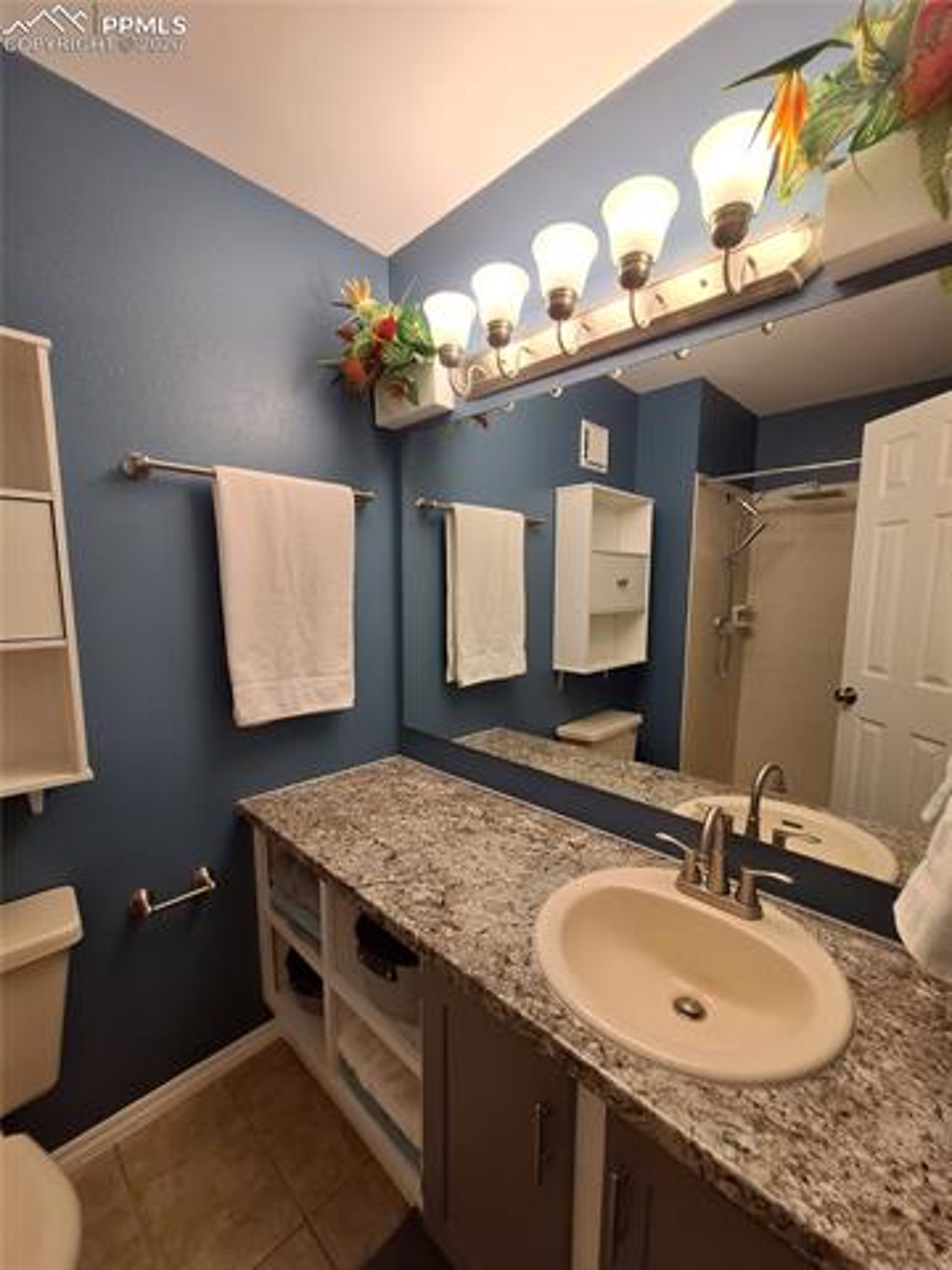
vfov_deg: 106.2
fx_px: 477
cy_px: 635
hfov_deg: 89.9
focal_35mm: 13
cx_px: 476
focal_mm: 1.74
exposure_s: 1/60
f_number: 2.2
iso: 64
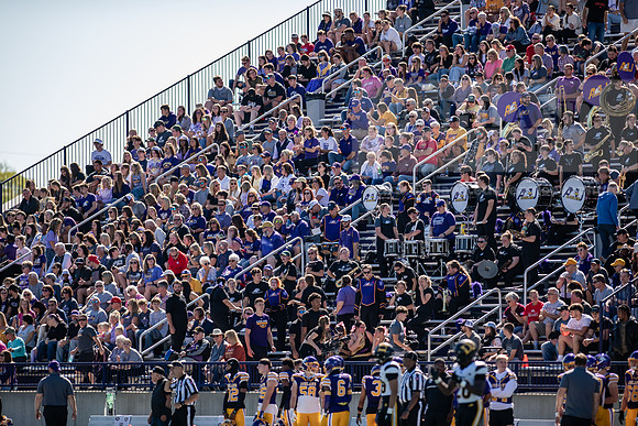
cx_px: 319
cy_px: 213
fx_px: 5318
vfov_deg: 4.6
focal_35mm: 300
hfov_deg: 6.9
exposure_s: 1/1000
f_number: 3.2
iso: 160
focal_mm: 300
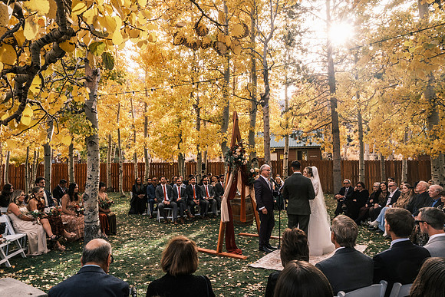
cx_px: 222
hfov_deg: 67.4
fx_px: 334
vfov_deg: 48.0
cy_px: 148
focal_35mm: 27
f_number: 16
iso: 250
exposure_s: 1/30
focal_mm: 18
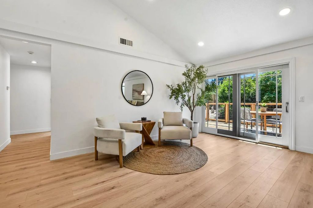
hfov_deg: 100.4
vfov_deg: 77.3
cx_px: 156
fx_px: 130
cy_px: 104
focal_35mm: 15
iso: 100
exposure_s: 1/25
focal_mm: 10
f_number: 8
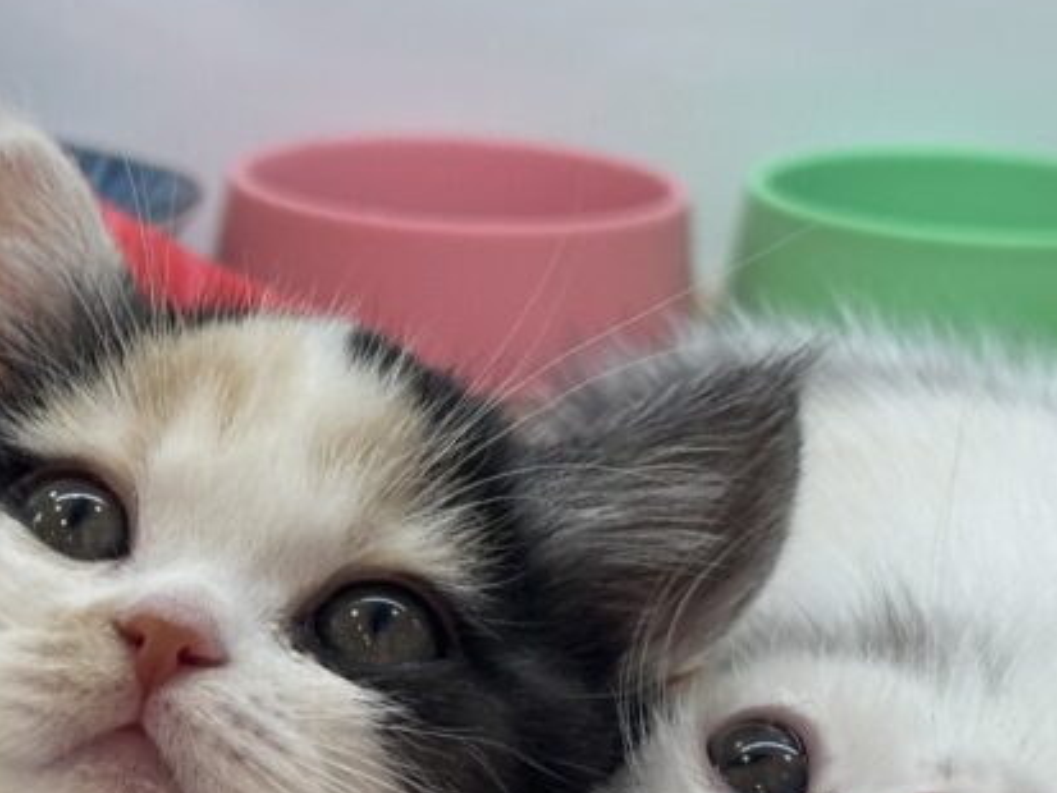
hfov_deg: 13.0
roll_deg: -3.5
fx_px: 4612
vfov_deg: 9.8
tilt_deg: -17.6
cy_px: 668
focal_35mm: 151
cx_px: 136
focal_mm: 5.96
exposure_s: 1/50
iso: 25
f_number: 1.6
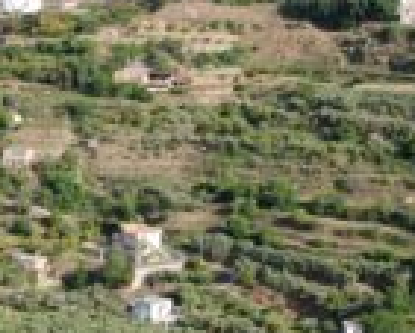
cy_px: 22
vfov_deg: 12.7
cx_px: 188
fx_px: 1475
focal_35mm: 120
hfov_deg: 16.0
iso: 100
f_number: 6.3
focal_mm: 24
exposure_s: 1/160
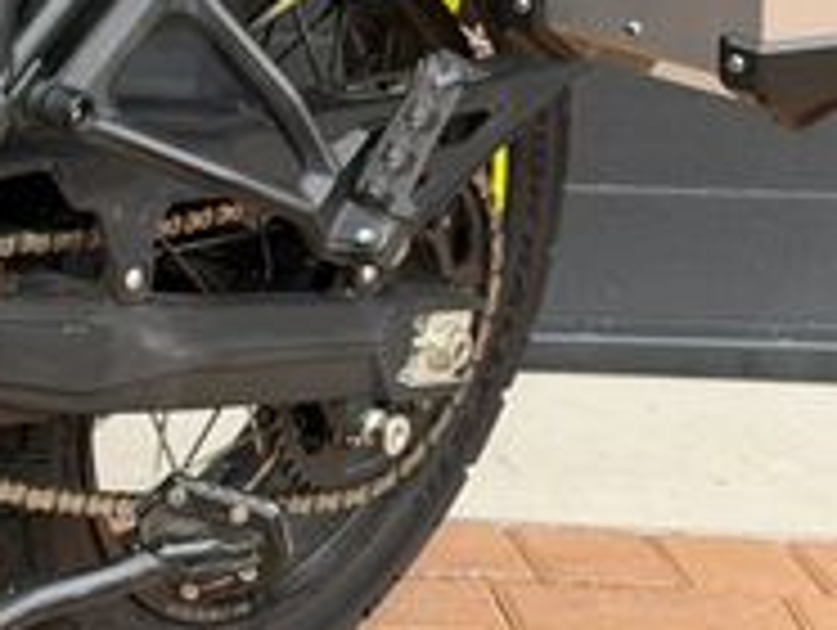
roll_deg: +1.6
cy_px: 234
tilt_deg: -19.8
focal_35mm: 165
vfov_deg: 9.0
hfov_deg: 11.3
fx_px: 3995
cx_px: -518
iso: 80
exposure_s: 1/493
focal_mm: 6.76
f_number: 1.78
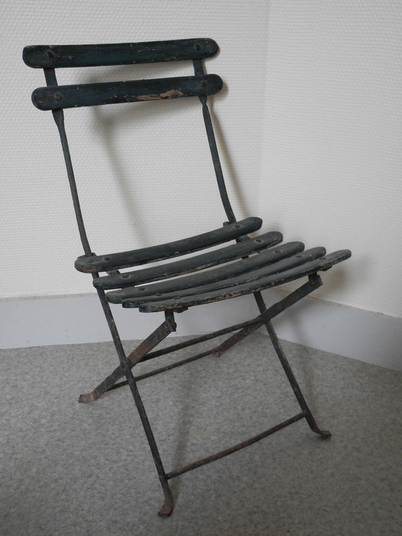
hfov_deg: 35.1
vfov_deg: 45.8
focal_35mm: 41
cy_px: 268
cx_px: 201
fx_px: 635
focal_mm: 8.8
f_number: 3.2
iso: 400
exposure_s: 1/22.3
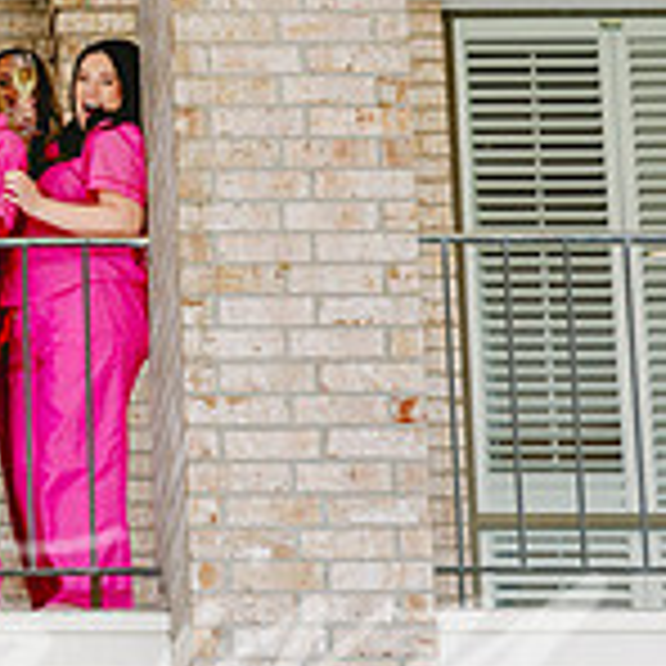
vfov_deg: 7.5
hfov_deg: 7.4
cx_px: -414
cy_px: 133
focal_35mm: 233
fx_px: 5072
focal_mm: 70
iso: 320
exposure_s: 1/500
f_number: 3.5
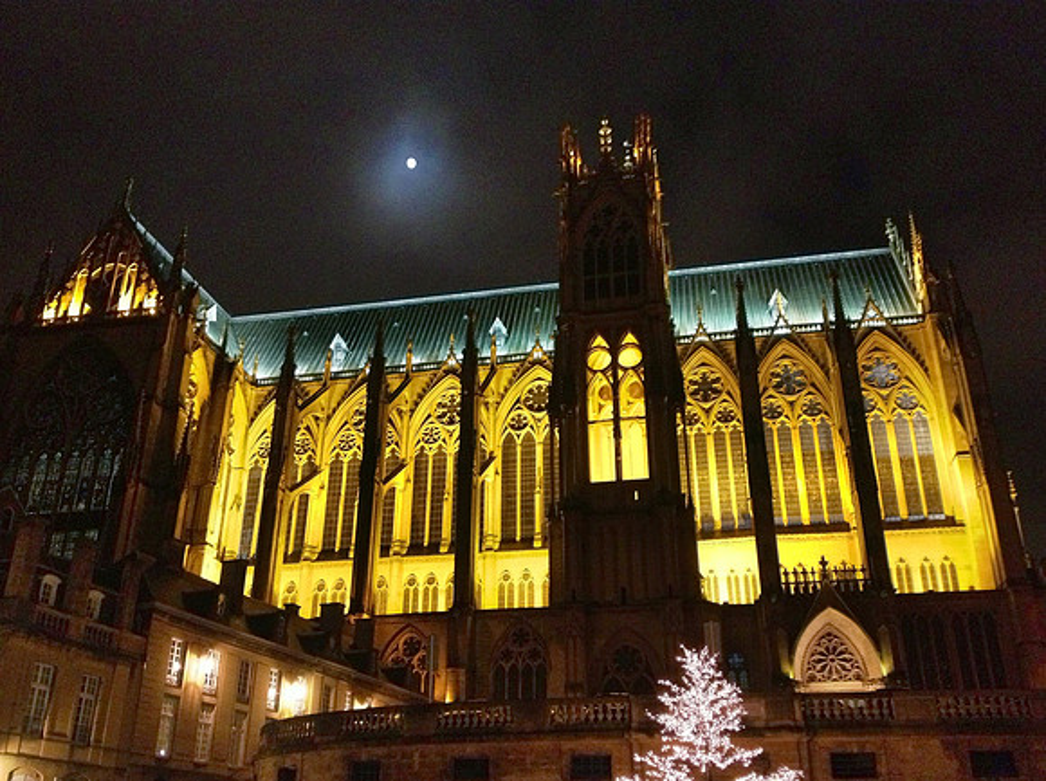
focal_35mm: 35
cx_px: 523
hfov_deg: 52.7
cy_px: 390
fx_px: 1056
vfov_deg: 40.6
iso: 320
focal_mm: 4.28
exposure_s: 1/20
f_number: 2.4
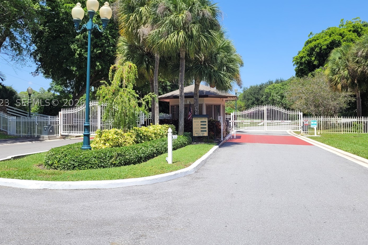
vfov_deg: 42.2
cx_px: 166
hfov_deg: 60.2
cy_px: 103
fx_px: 317
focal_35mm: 31
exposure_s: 1/1461
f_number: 1.8
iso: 40
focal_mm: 5.4
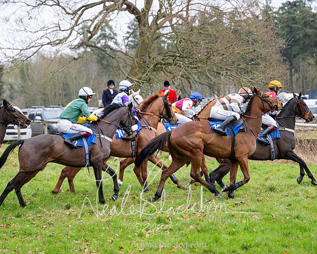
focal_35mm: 165
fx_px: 1550
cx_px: 124
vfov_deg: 9.3
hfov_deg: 11.7
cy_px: 129
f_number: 4
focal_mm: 145
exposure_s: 1/640
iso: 640
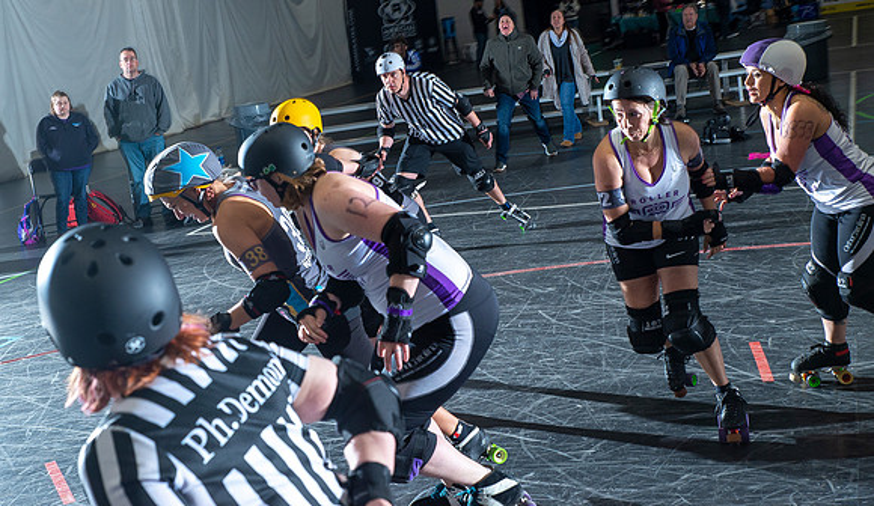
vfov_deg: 23.1
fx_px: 1239
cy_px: 196
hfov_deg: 38.8
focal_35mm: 53
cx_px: 410
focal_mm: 48
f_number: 7.1
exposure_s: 1/160
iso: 800
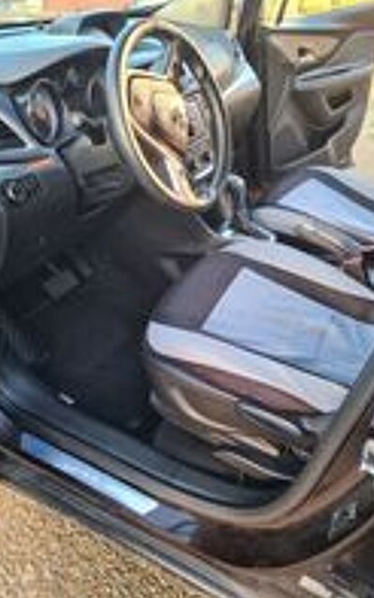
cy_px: 297
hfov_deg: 44.5
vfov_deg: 66.5
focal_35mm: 28
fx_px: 456
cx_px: 195
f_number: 1.8
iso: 64
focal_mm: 5.4
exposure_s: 1/50
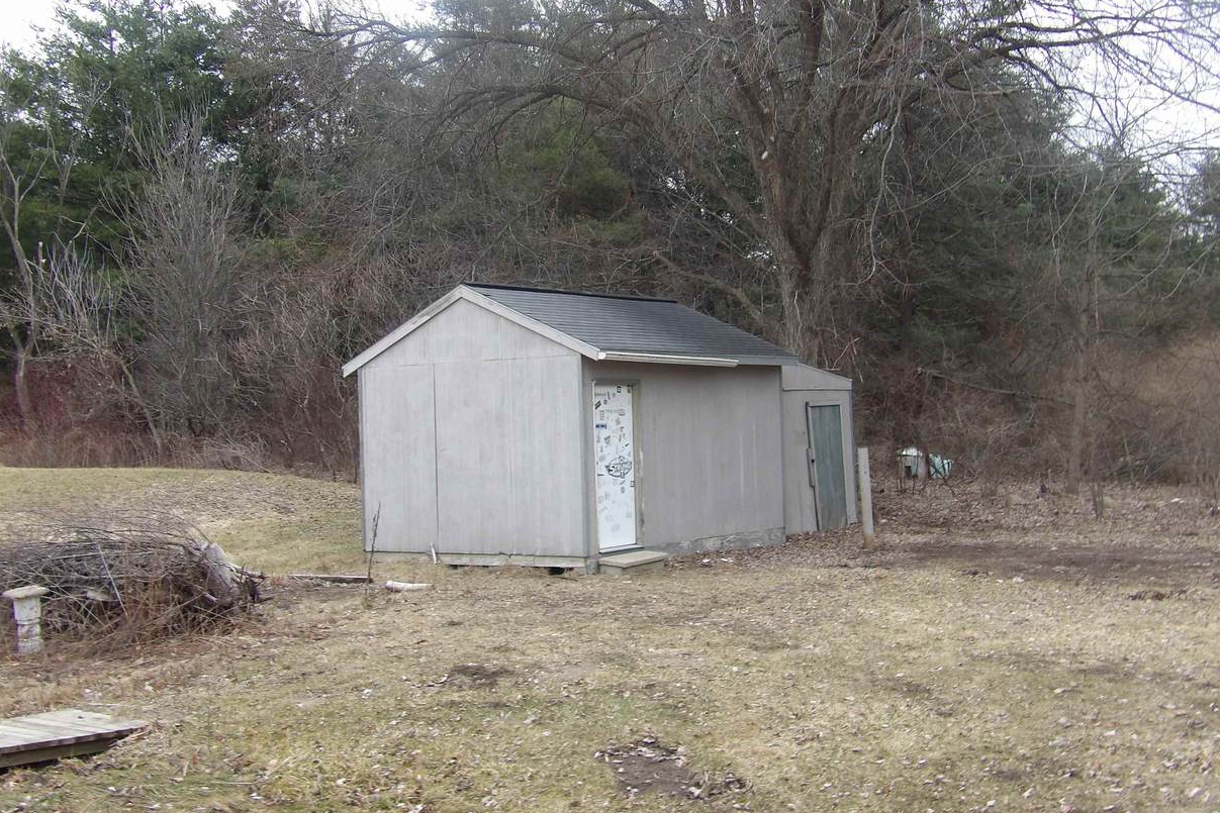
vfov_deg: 31.2
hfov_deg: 45.4
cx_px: 637
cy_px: 348
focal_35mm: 43
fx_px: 1457
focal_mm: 7
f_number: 3.7
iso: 100
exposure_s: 1/75
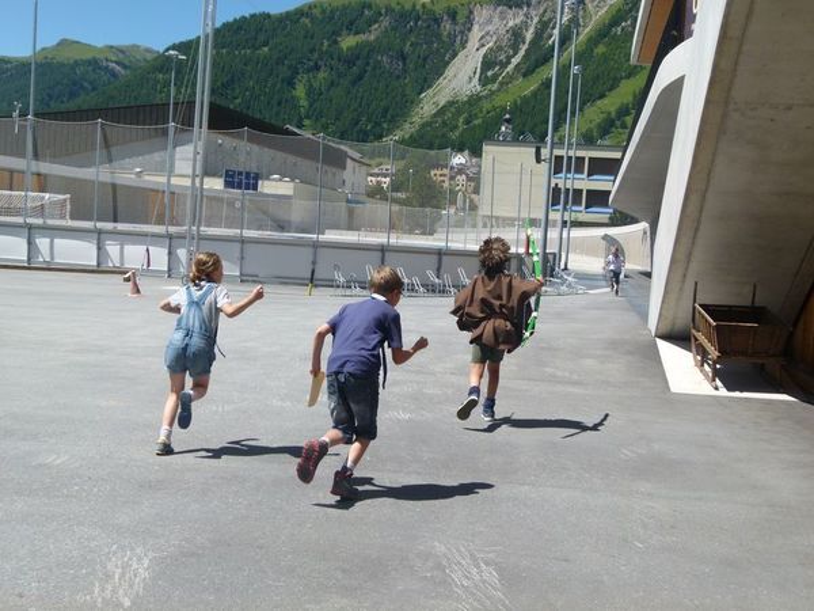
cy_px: 306
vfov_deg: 32.2
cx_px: 407
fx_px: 1058
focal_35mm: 45
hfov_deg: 42.1
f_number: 4
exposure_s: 1/800
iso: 100
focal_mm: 8.1
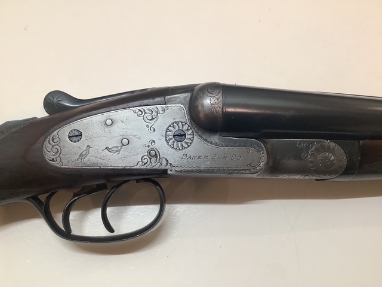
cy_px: 144
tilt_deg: -73.8
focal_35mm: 31
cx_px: 191
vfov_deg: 45.4
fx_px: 342
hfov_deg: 58.4
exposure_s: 1/60
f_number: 2.4
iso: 80
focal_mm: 3.3
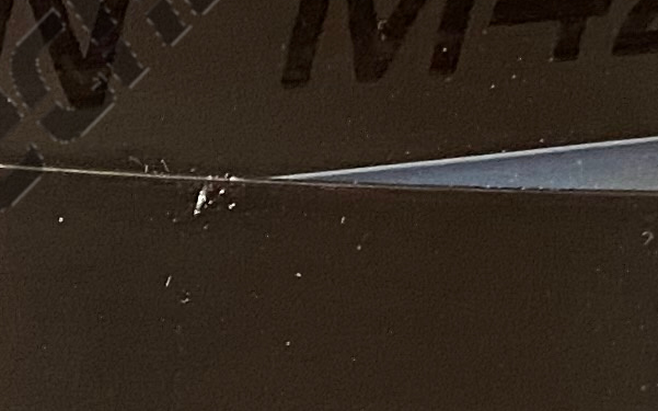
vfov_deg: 7.0
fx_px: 3316
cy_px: 466
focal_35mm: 185
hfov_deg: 11.2
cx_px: -44
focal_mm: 4.25
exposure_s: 1/50
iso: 160
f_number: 1.8
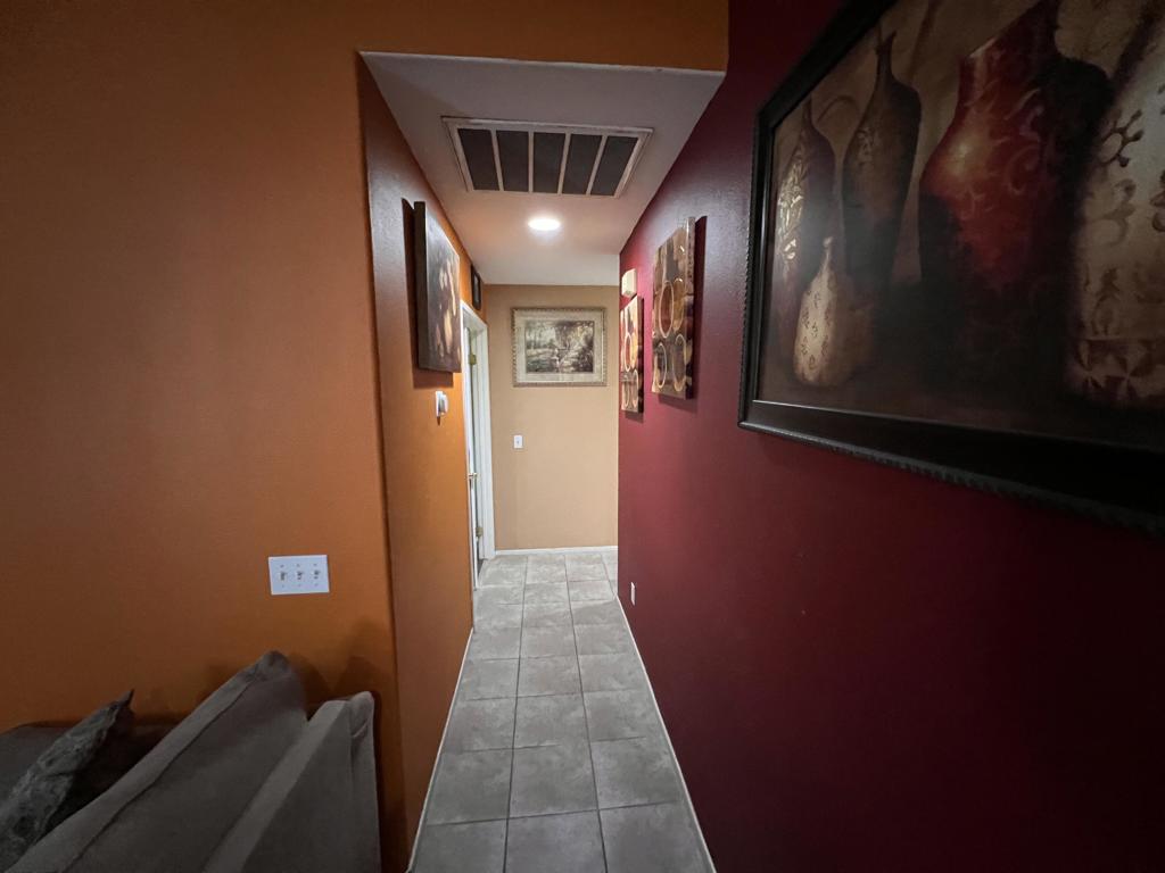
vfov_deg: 89.9
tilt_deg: -5.6
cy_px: 436
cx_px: 582
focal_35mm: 13
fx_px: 438
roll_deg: +0.7
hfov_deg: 106.2
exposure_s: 1/30
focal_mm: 1.57
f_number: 1.8
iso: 1000
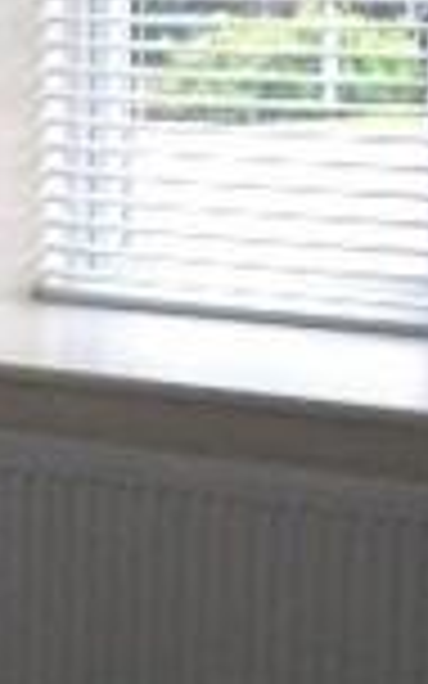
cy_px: 106
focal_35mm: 130
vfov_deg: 15.9
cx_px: -182
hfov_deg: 9.8
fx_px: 2426
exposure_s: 1/60
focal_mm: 5.7
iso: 64
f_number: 2.8
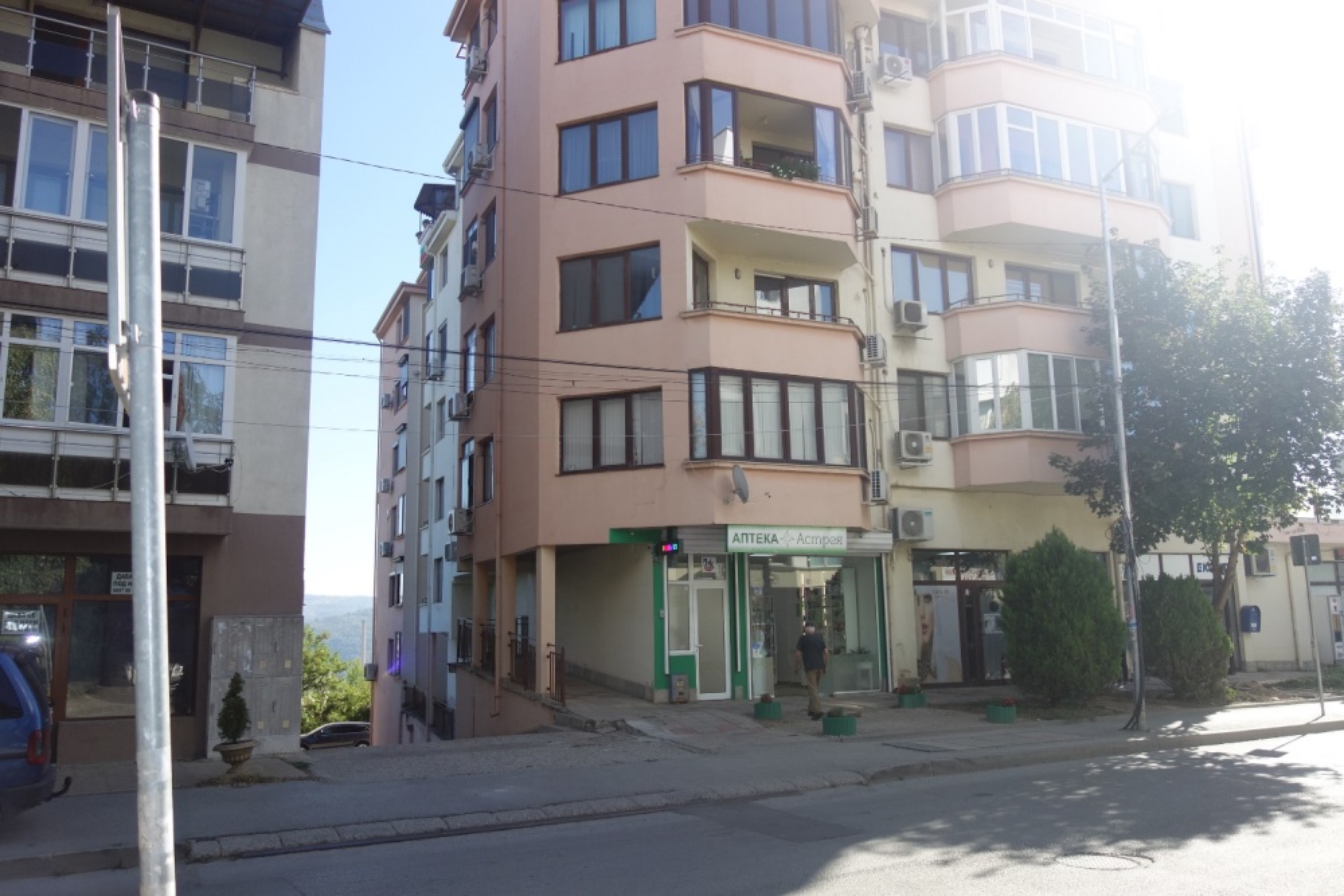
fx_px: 1045
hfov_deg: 65.5
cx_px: 672
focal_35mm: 28
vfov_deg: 46.4
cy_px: 448
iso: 125
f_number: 1.8
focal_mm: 10.4
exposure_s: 1/2000
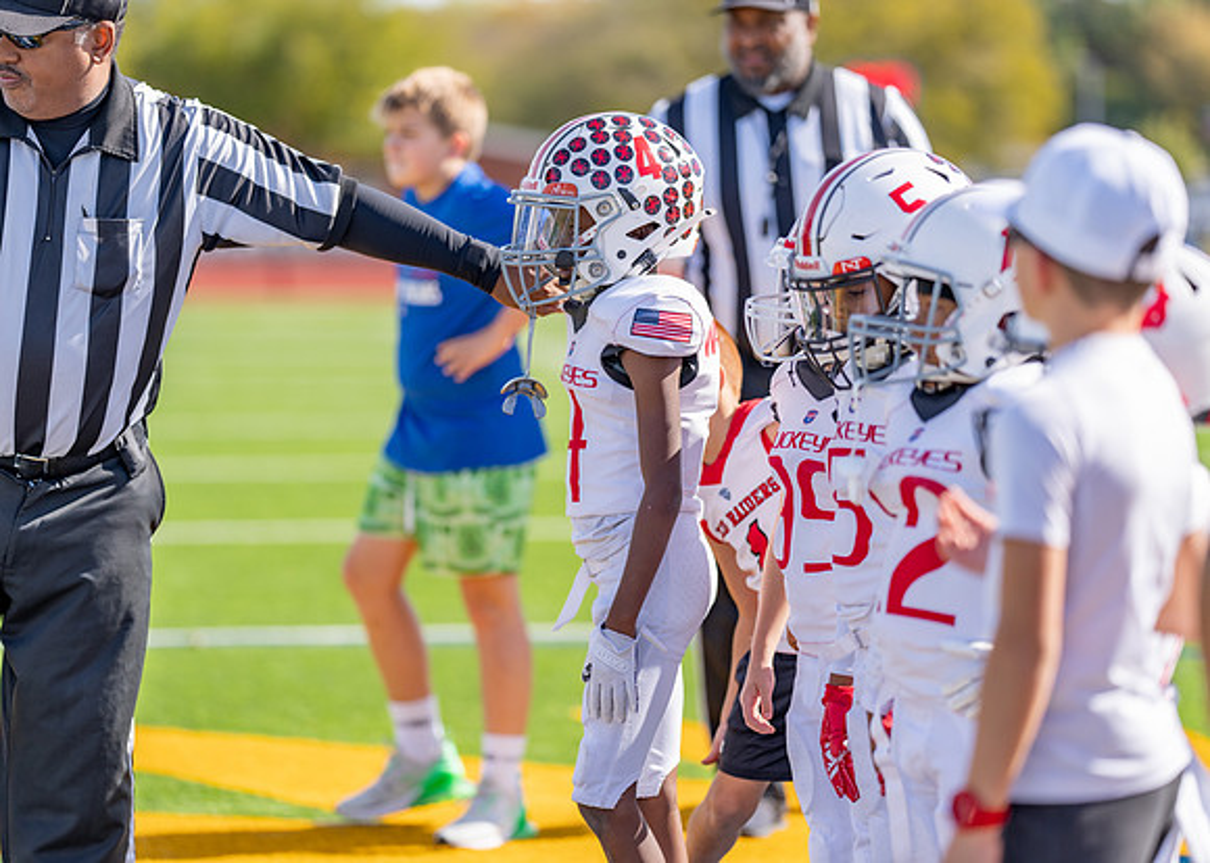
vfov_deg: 10.2
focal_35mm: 141
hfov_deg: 14.2
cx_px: 605
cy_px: 432
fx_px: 4860
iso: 100
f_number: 1.8
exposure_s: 1/2500
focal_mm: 135
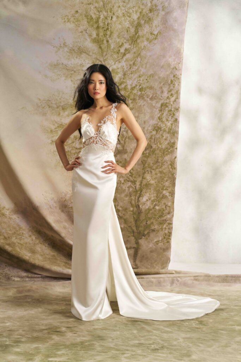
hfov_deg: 22.3
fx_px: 612
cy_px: 181
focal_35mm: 61
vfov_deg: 32.9
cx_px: 120
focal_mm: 61
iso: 800
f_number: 5
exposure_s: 1/160
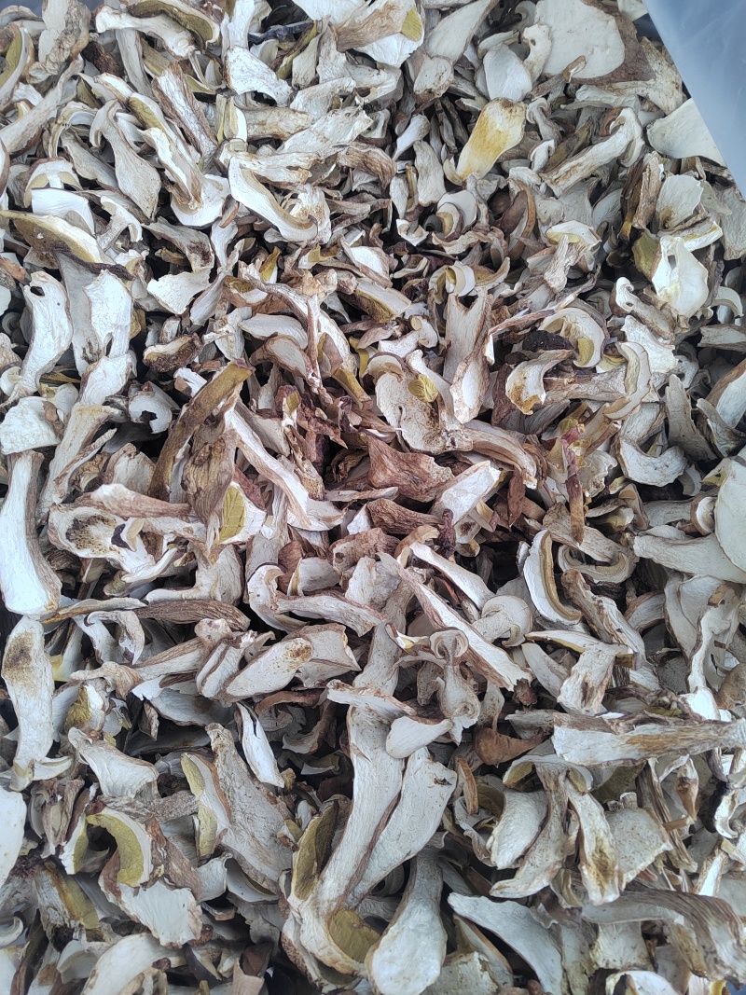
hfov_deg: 58.9
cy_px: 498
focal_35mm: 23
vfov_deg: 73.9
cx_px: 373
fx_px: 661
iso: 541
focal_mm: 5.52
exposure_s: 1/100
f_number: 1.9
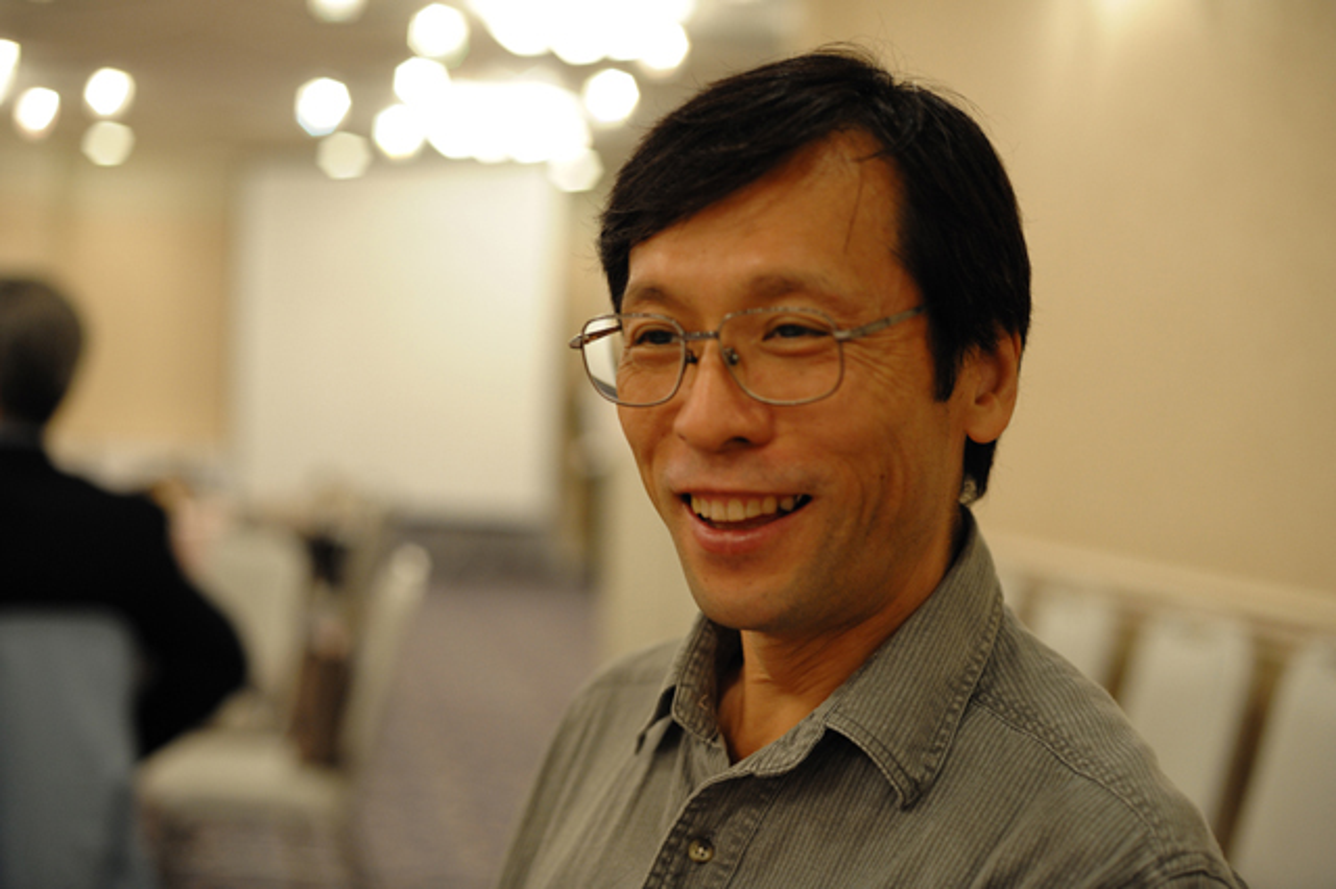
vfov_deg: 27.0
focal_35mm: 50
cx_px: 668
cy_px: 444
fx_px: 1855
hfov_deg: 39.6
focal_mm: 50
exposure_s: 1/100
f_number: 2.8
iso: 1250
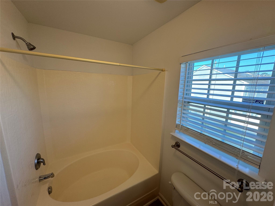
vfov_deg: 85.7
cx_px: 138
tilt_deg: -8.3
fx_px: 111
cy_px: 103
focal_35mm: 14
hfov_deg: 102.1
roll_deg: -0.8
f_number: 2.2
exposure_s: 1/120
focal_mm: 2.22
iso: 80
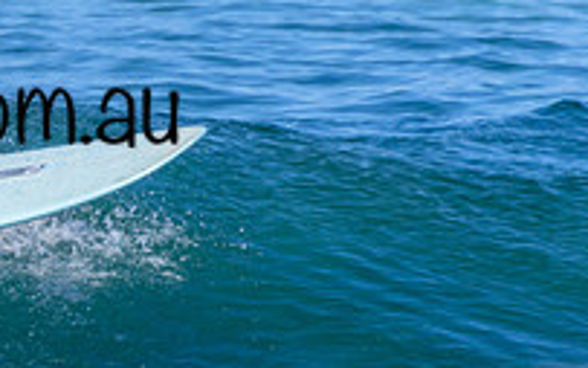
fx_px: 34992
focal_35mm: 2183
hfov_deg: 1.0
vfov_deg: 0.6
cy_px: 77
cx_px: -127
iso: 1000
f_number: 11
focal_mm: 750
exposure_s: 1/2000
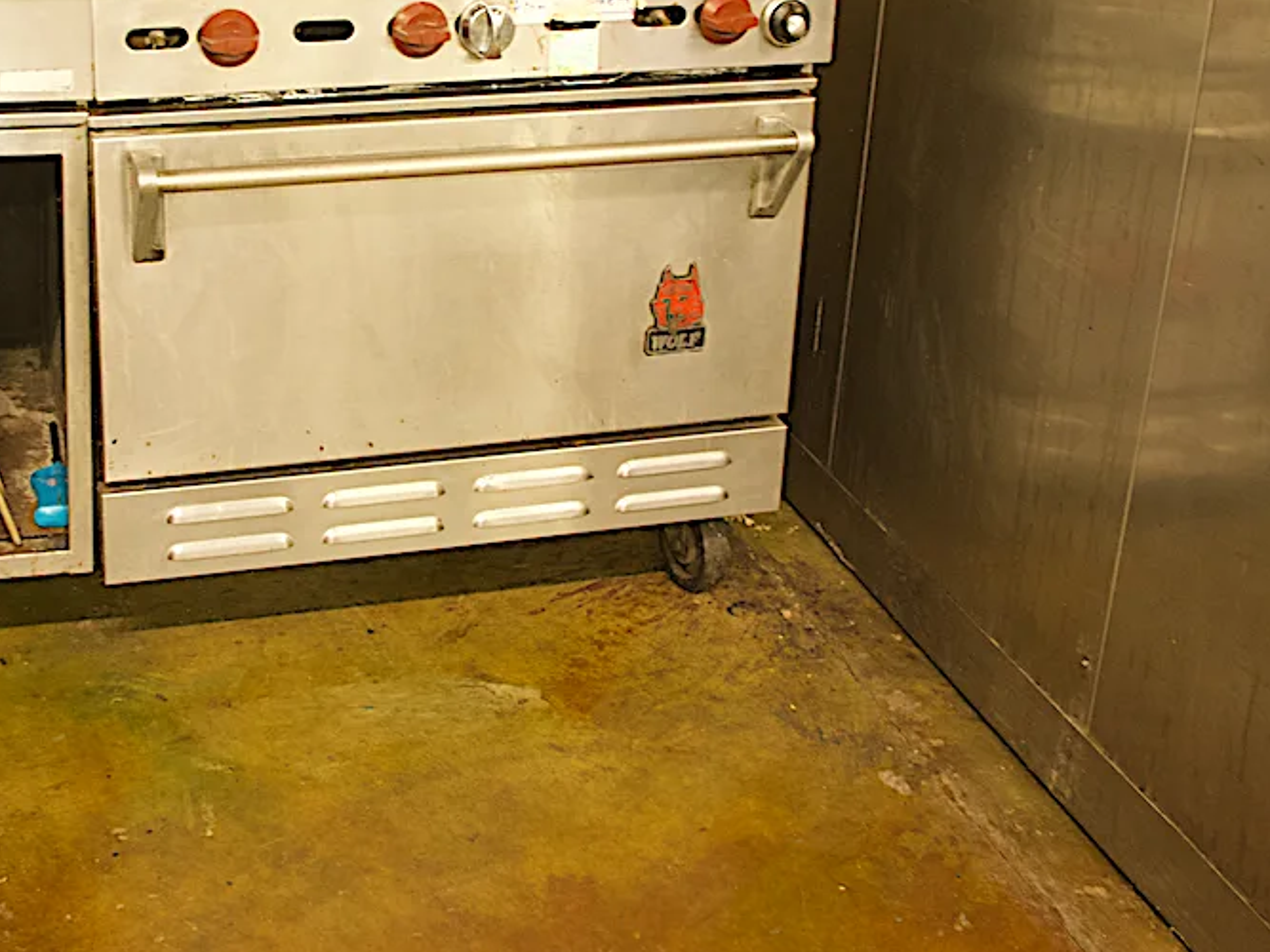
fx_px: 1871
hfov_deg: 37.1
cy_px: 256
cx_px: 427
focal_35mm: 51
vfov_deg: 28.2
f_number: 2.8
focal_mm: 17
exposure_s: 1/13
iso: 1250
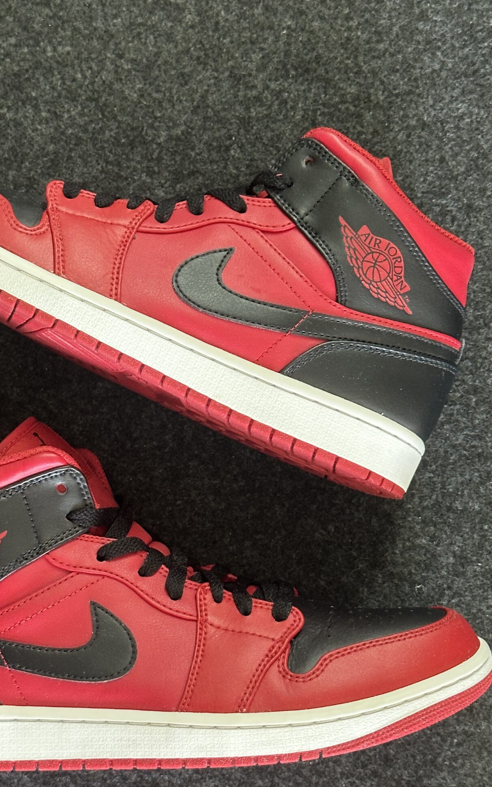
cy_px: 478
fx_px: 1437
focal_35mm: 67
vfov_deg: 30.5
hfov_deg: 19.4
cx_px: 166
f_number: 1.78
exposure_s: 1/50
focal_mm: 6.86
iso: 250
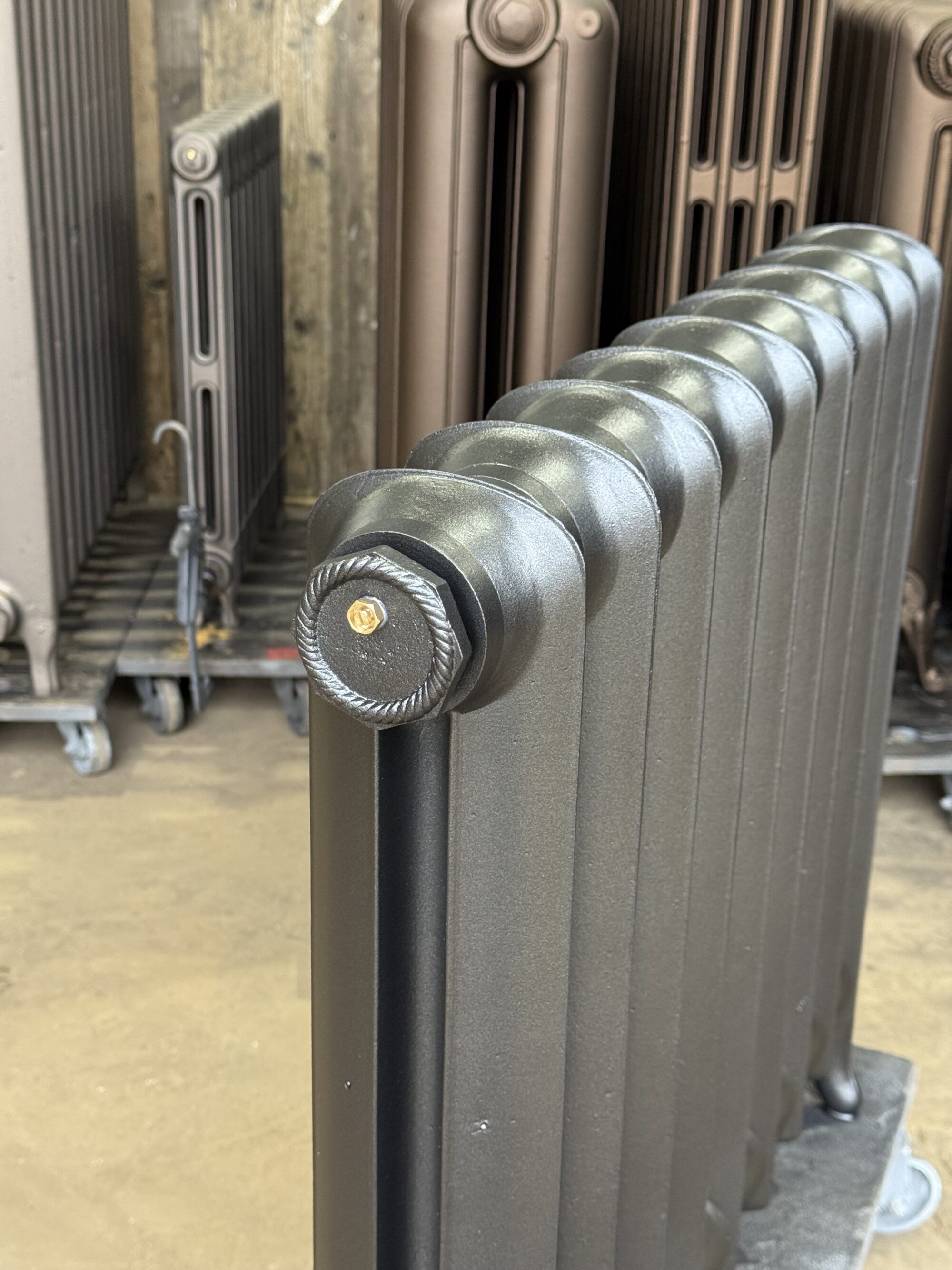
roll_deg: -1.8
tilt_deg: -20.9
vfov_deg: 39.7
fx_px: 1760
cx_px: 476
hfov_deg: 30.3
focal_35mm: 48
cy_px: 635
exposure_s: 1/100
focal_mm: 6.76
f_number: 1.78
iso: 250
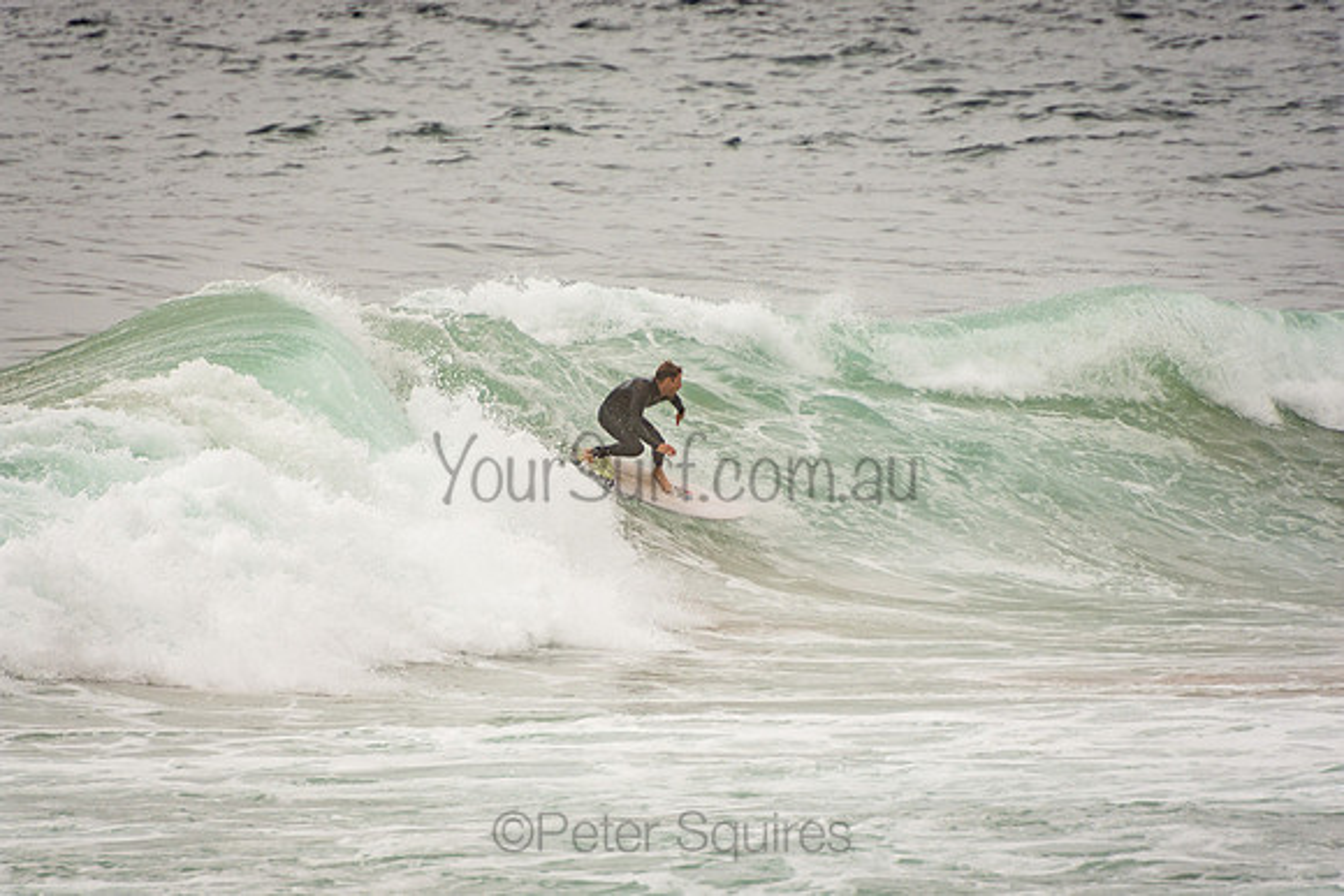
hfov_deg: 3.4
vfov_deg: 2.3
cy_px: 448
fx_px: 22404
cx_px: 672
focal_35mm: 600
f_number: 5.6
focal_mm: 400
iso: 220
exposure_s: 1/1250
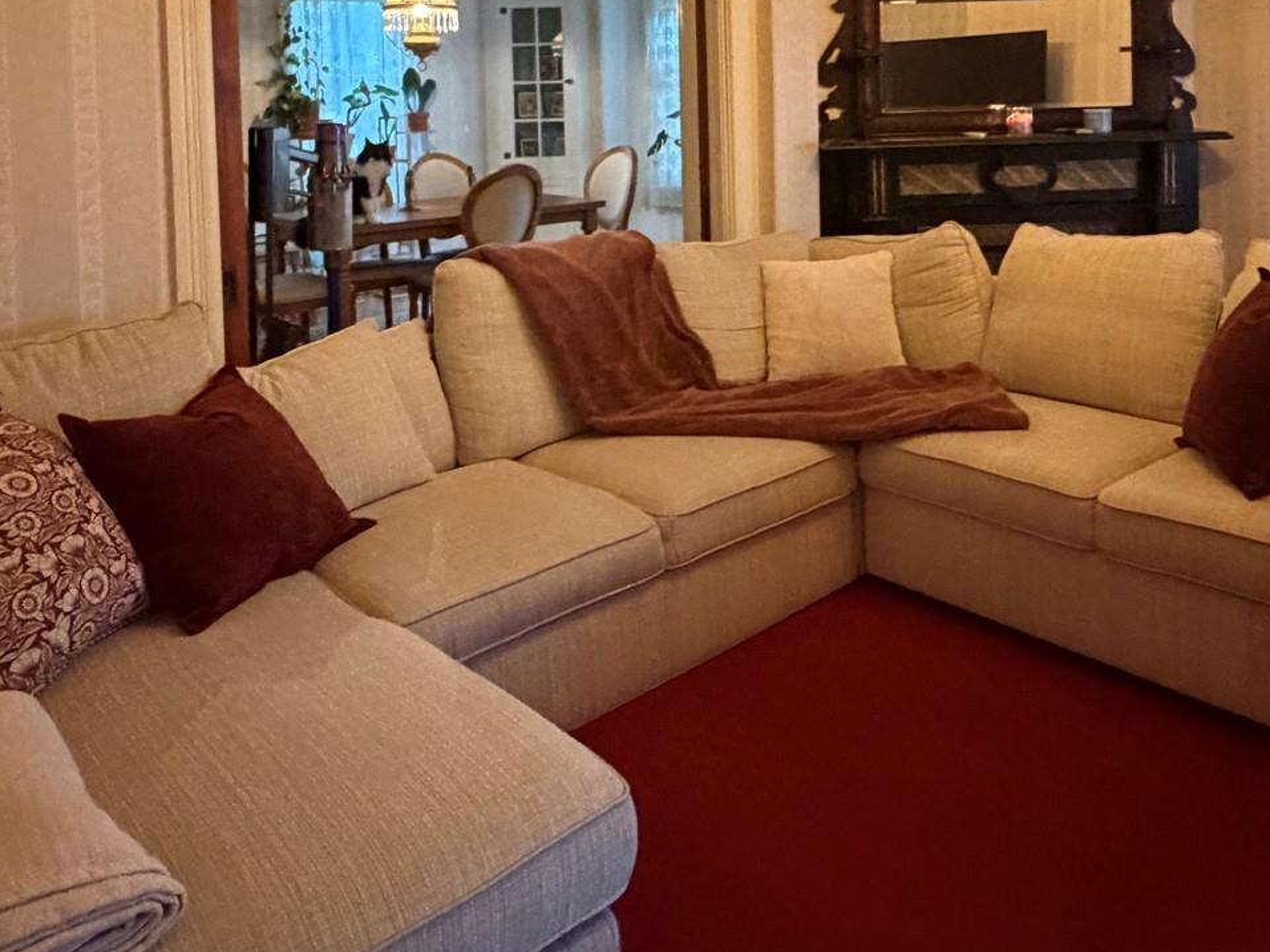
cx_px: 721
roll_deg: +0.9
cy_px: 114
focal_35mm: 30
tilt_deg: -2.5
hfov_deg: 59.7
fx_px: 1101
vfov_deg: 43.2
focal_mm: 2.22
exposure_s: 1/40
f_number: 2.2
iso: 1000
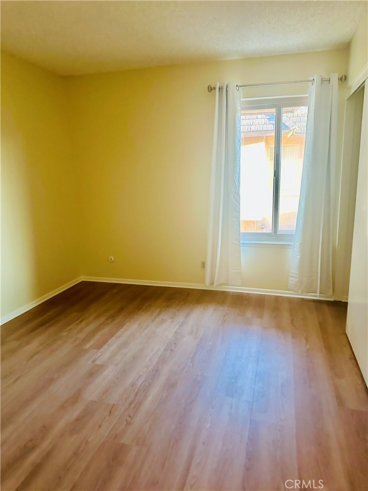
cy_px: 246
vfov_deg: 71.6
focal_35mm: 24
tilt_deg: -6.8
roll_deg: -0.6
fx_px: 340
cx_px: 184
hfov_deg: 56.8
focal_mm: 6.86
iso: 500
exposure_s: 1/60
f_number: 1.78
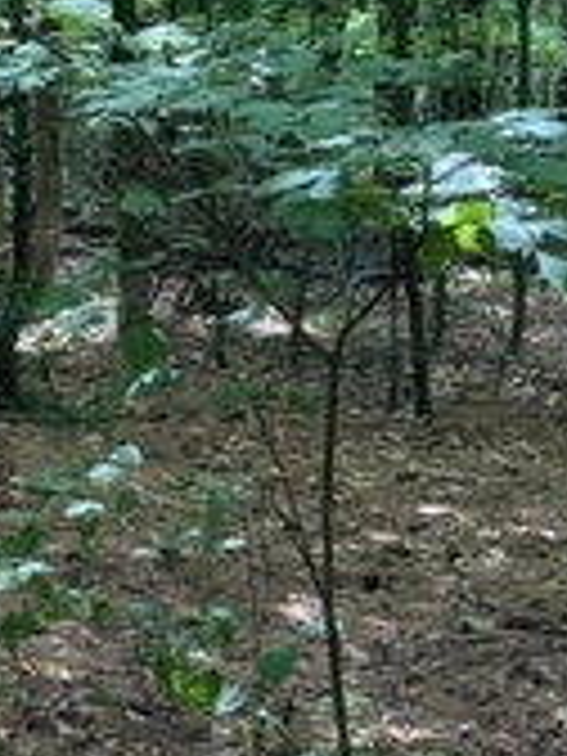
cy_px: 216
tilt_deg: -4.0
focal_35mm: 119
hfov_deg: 11.2
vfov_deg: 16.5
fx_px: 2599
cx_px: -608
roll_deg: -1.8
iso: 125
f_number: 1.6
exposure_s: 1/117
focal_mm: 5.96
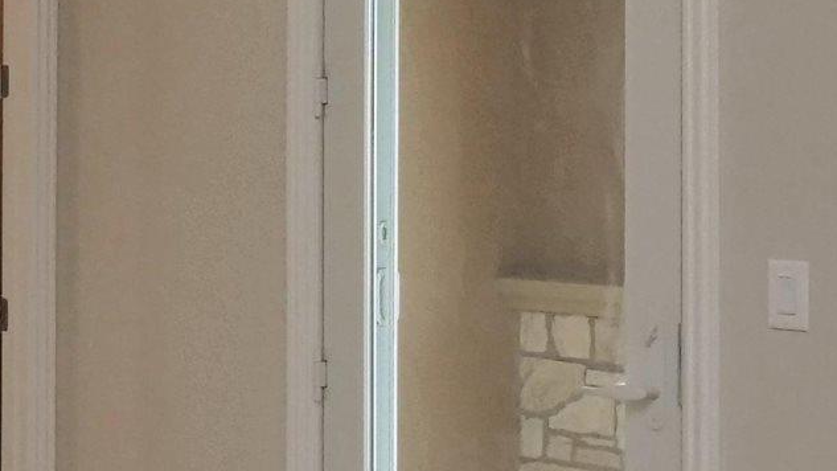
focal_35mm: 74
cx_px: 37
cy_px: 132
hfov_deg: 27.3
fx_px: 1642
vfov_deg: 16.2
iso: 800
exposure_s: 1/160
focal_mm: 7
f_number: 5
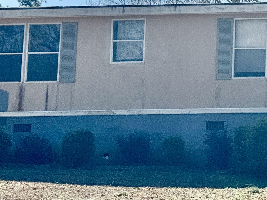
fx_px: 1234
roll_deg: -0.1
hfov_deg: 11.9
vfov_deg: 9.2
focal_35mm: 160
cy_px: 14
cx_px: 382
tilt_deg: +9.4
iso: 80
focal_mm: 6.76
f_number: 1.78
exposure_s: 1/12500
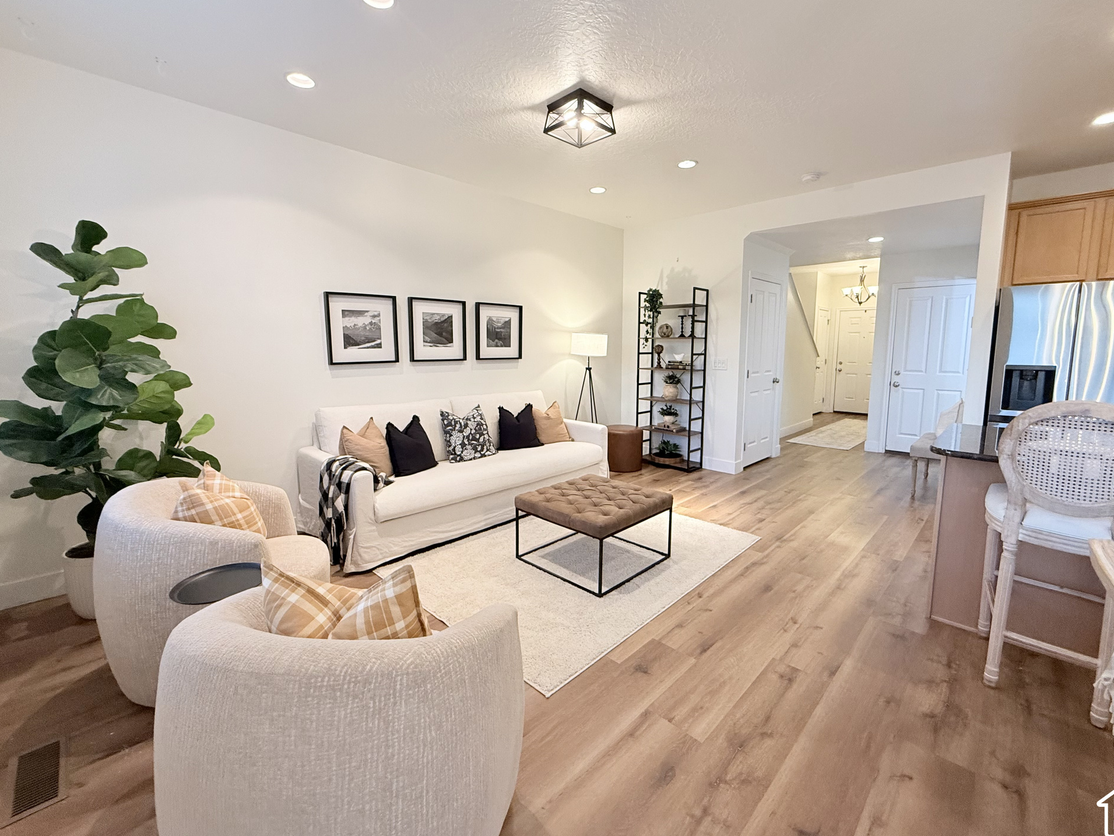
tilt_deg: -5.6
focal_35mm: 15
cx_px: 577
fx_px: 483
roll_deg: +0.3
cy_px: 404
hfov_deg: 98.1
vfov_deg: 81.7
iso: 320
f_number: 2.2
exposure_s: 1/120
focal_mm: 2.22
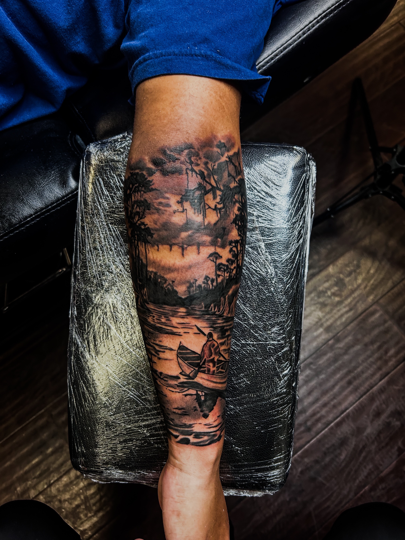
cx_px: 202
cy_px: 270
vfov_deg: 67.3
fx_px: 406
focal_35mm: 26
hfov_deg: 53.1
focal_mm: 5.7
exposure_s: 1/60
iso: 160
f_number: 1.5
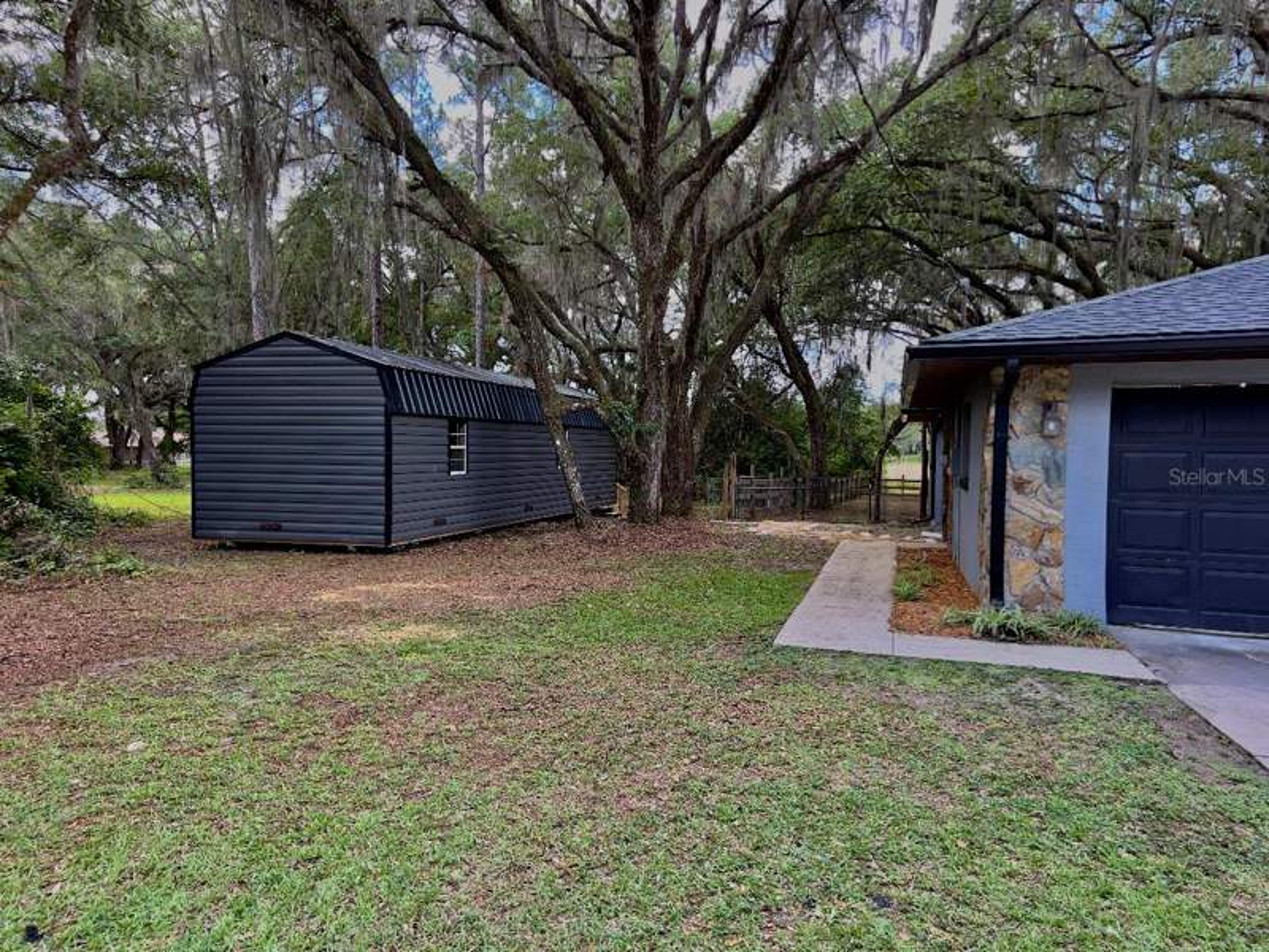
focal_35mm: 26
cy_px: 476
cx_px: 634
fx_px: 953
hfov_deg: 67.3
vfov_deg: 53.1
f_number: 1.5
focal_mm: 5.7
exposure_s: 1/216
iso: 40
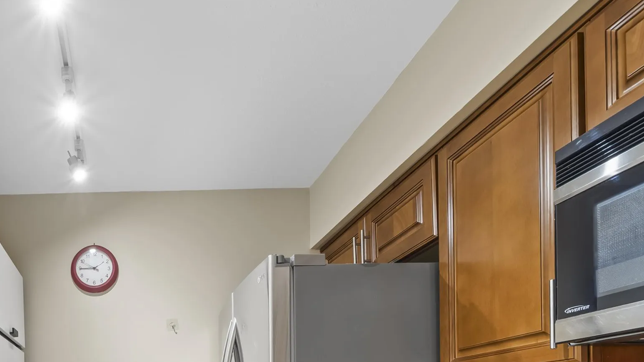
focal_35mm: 25
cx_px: 117
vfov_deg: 38.0
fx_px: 427
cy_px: 401
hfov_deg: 66.3
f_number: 8
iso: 320
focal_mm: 12
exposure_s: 3.2
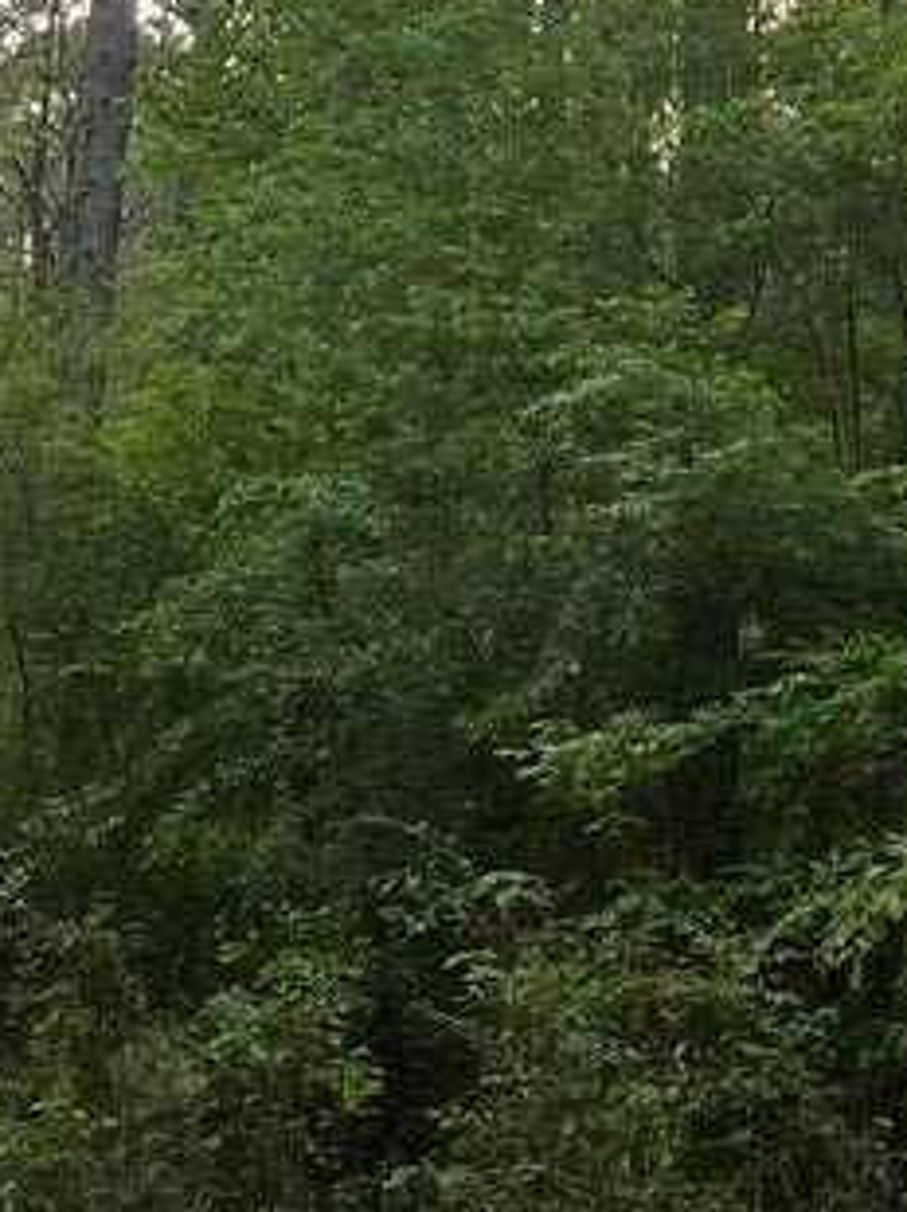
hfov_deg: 17.0
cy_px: -340
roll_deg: -0.1
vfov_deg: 20.8
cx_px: 715
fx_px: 3009
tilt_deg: +22.4
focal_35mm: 86
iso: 125
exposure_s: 1/64
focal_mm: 4.25
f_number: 1.8
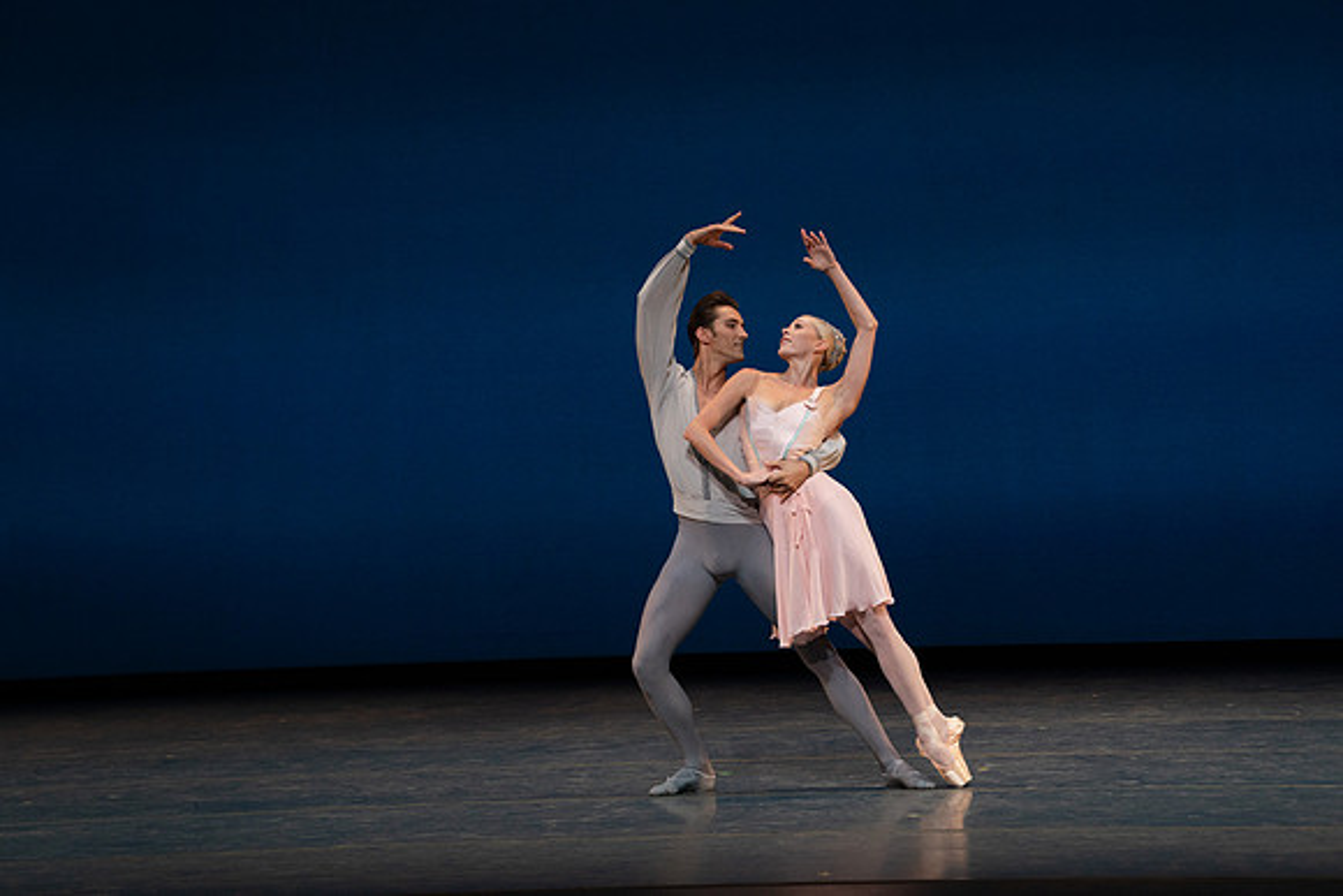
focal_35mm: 200
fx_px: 7463
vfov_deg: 6.9
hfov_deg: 10.3
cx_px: 672
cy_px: 448
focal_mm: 200
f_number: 8
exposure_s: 1/500
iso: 3200
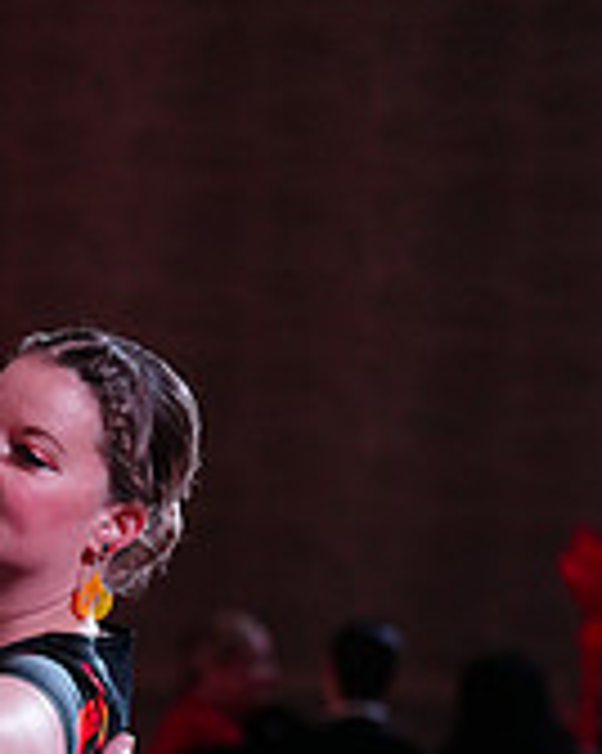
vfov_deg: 8.3
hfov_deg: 6.7
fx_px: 5065
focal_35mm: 227
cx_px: -213
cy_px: 1171
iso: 2000
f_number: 2.8
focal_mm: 70
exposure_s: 1/500
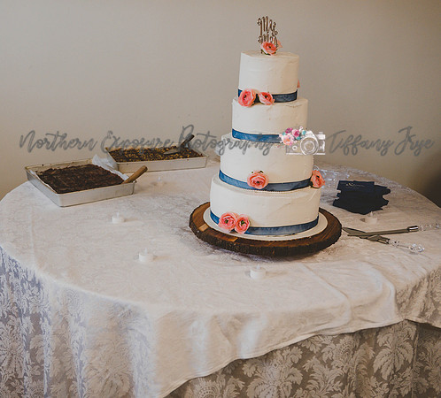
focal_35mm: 39
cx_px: 166
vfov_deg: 40.2
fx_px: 536
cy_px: 131
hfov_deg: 44.4
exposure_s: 1/125
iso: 2200
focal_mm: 24
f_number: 2.8
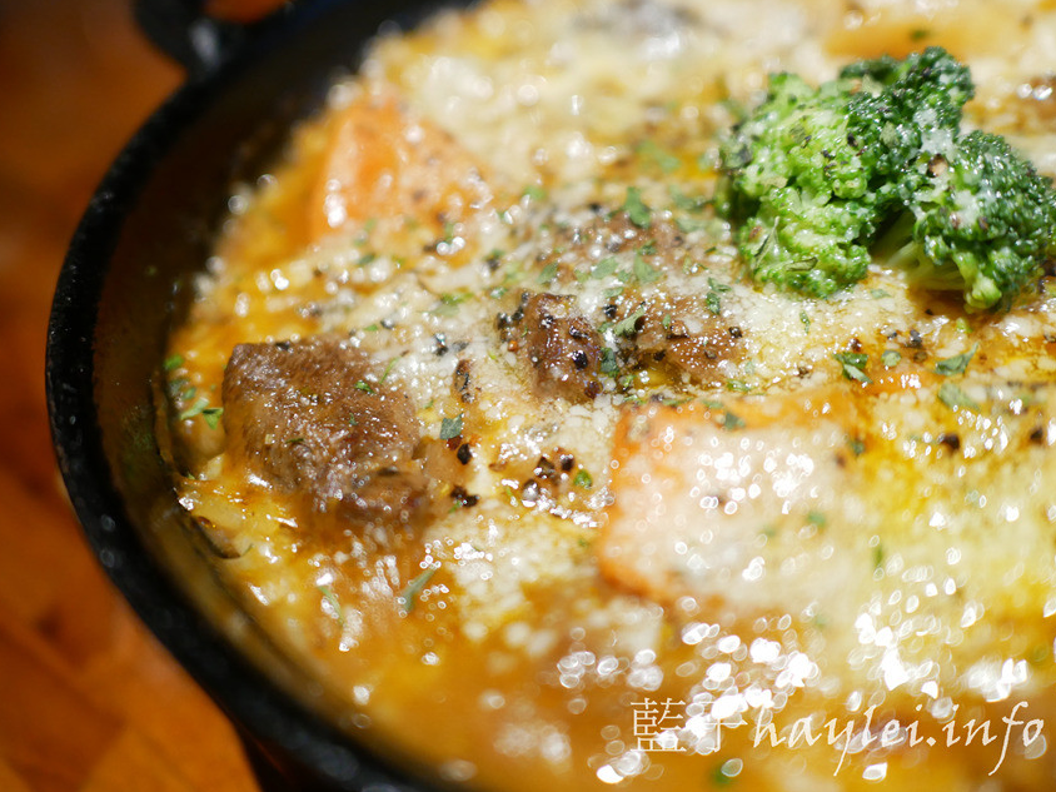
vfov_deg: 44.1
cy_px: 377
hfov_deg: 56.8
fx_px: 976
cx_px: 514
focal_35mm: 32
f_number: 1.7
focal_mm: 15
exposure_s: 1/60
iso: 800
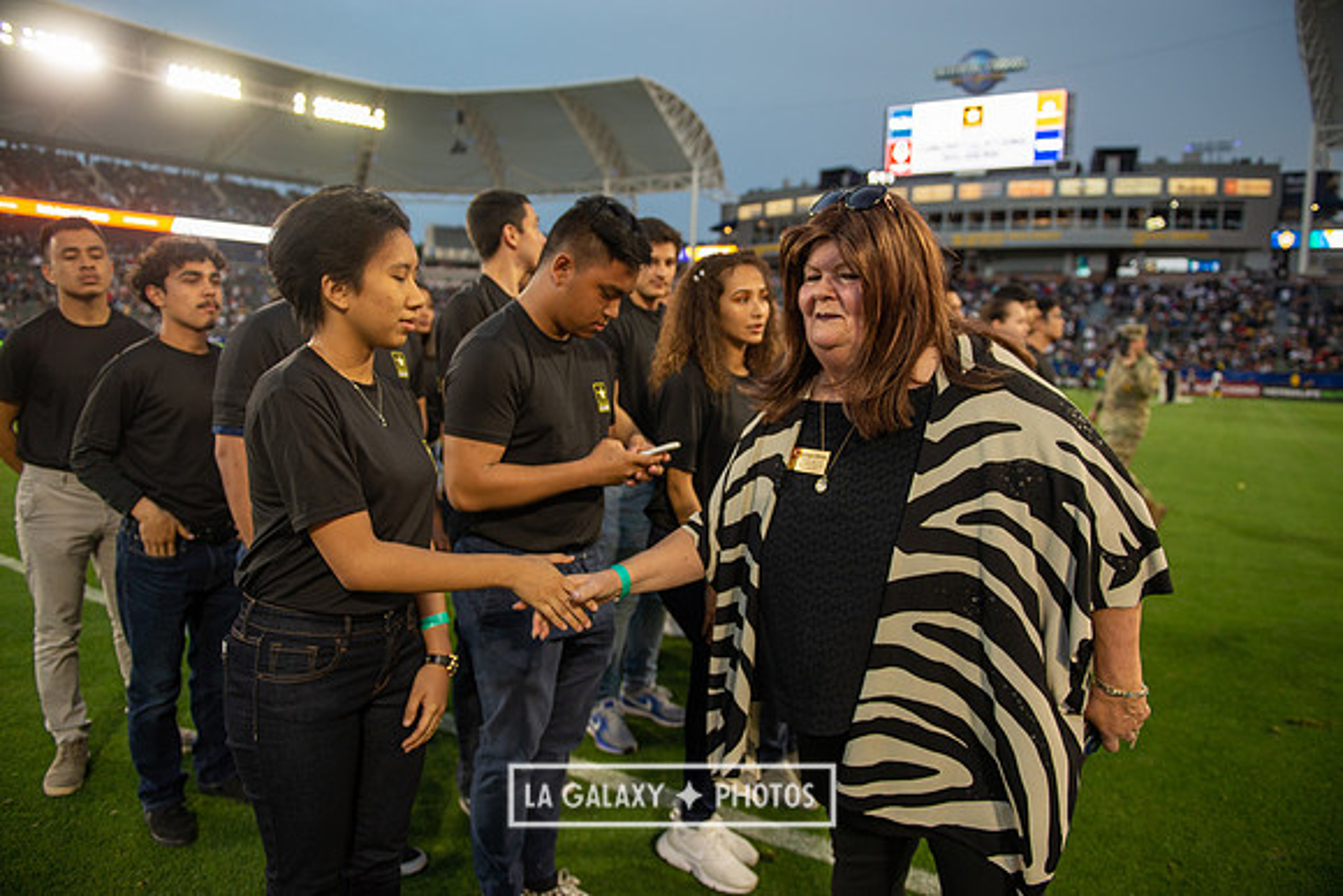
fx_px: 896
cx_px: 672
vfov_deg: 53.2
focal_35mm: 24
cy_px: 448
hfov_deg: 73.7
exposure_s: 1/500
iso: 400
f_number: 2.8
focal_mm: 24
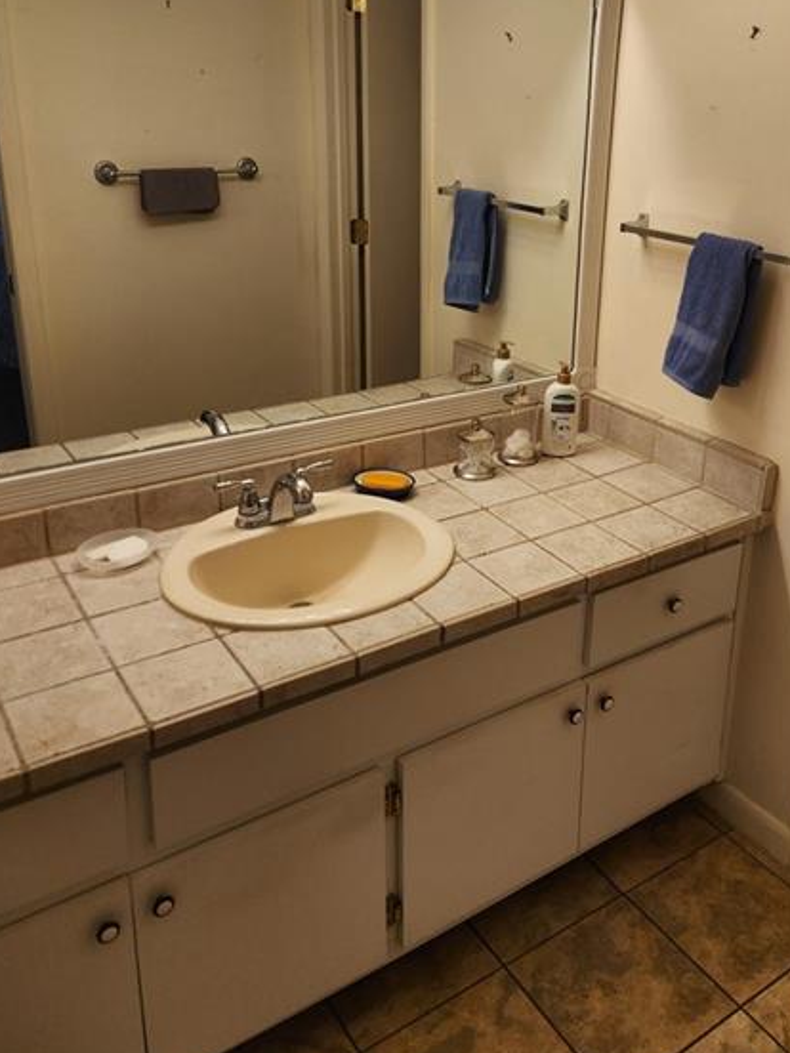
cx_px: 477
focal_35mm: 32
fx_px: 974
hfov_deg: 43.9
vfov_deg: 56.2
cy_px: 404
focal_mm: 5.4
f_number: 1.8
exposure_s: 1/120
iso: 64
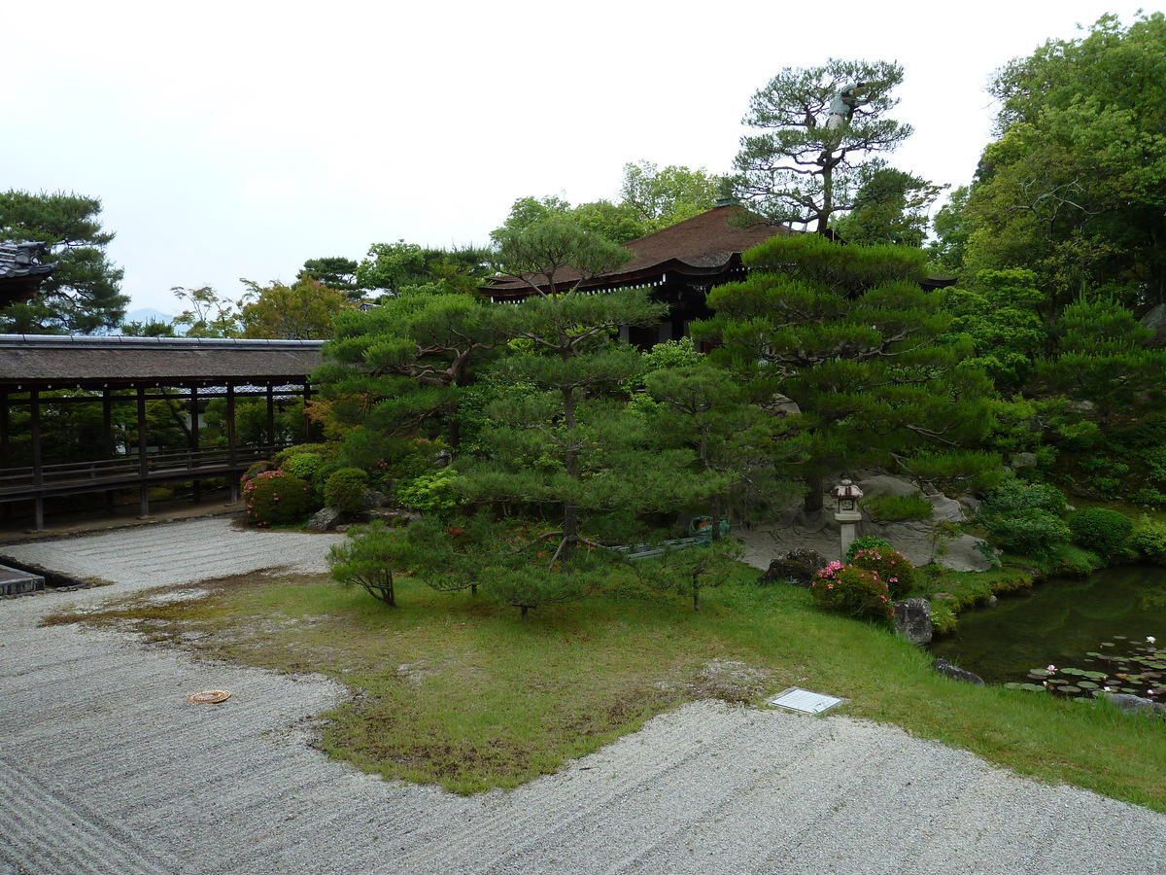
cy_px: 438
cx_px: 583
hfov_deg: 69.4
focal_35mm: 25
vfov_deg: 54.9
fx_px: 842
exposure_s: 1/160
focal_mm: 4.1
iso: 80
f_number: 4
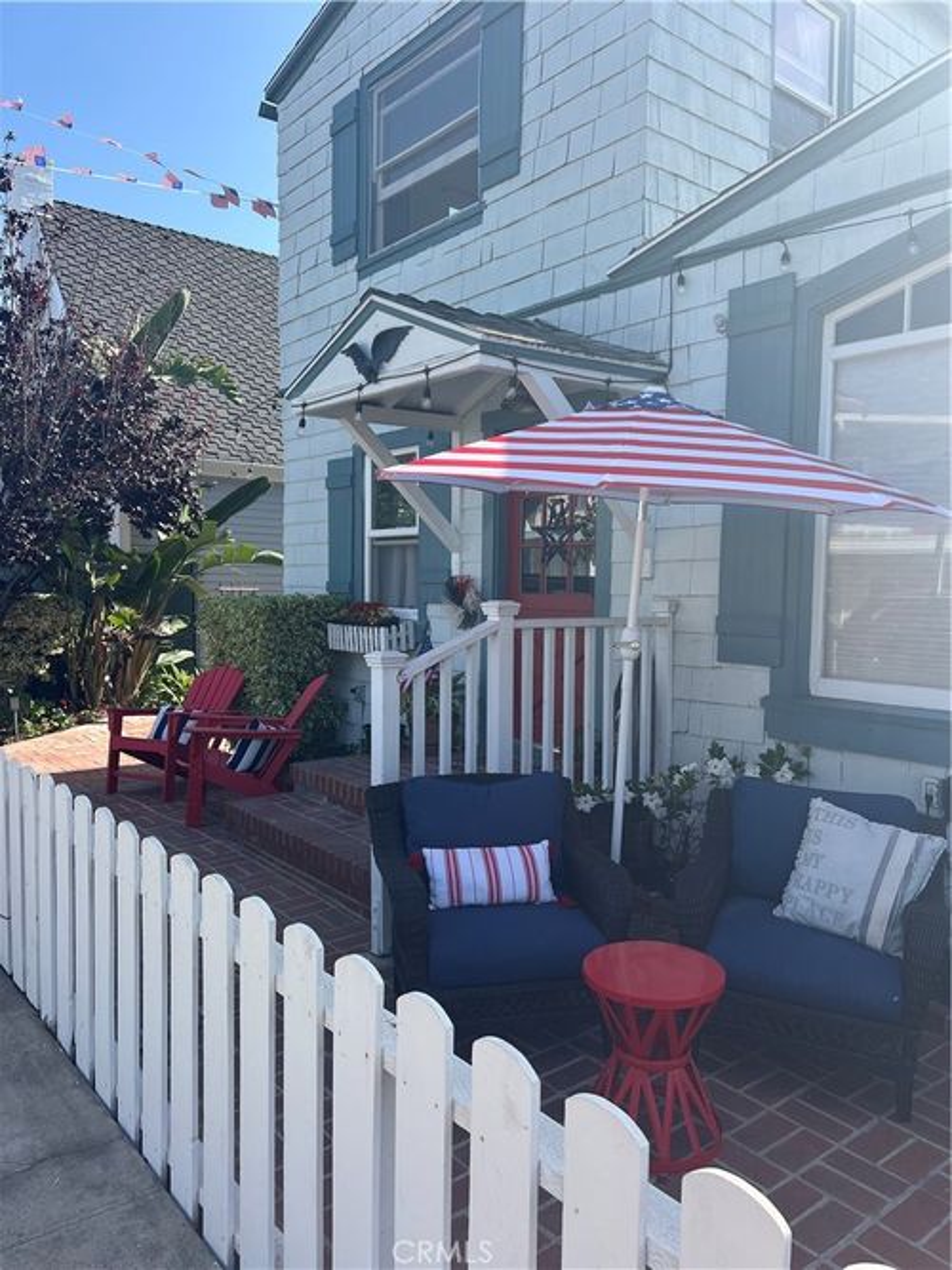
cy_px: 635
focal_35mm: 26
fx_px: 954
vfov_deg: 67.3
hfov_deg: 53.0
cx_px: 476
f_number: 1.5
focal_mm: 5.7
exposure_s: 1/2165
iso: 50
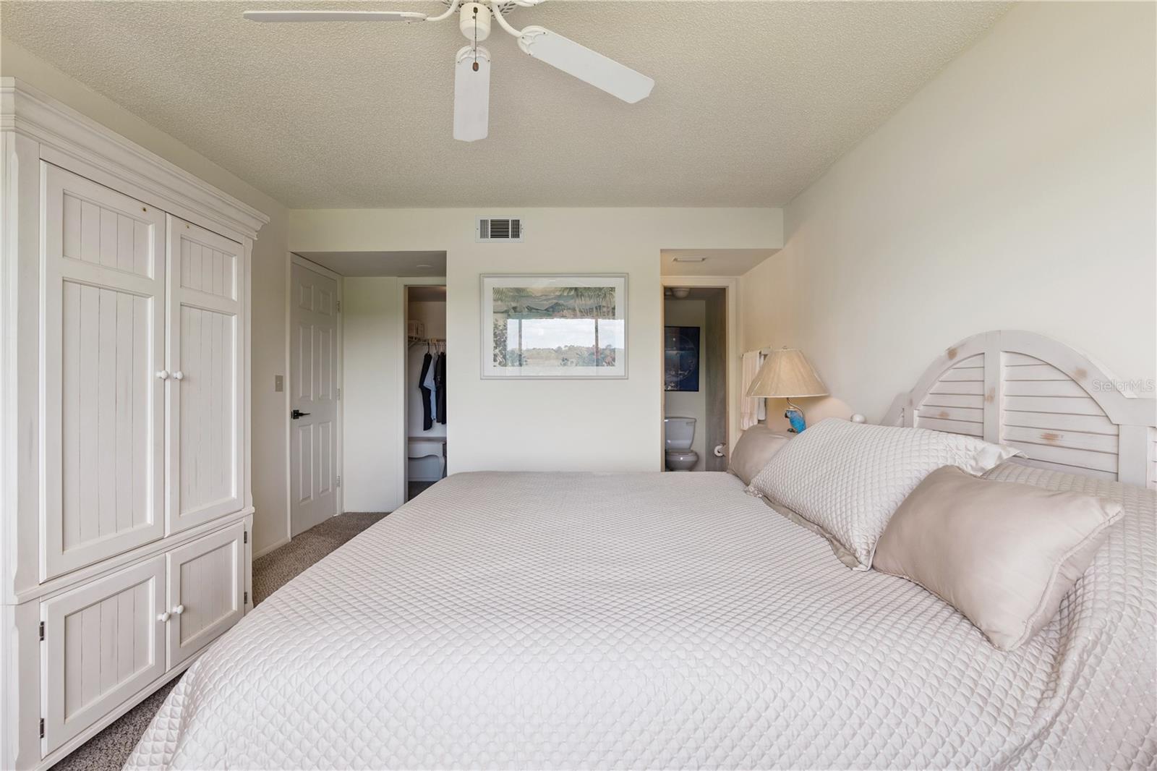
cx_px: 578
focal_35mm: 17
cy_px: 386
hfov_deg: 93.3
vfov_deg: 70.4
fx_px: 546
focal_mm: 17
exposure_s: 1/60
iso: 800
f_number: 10
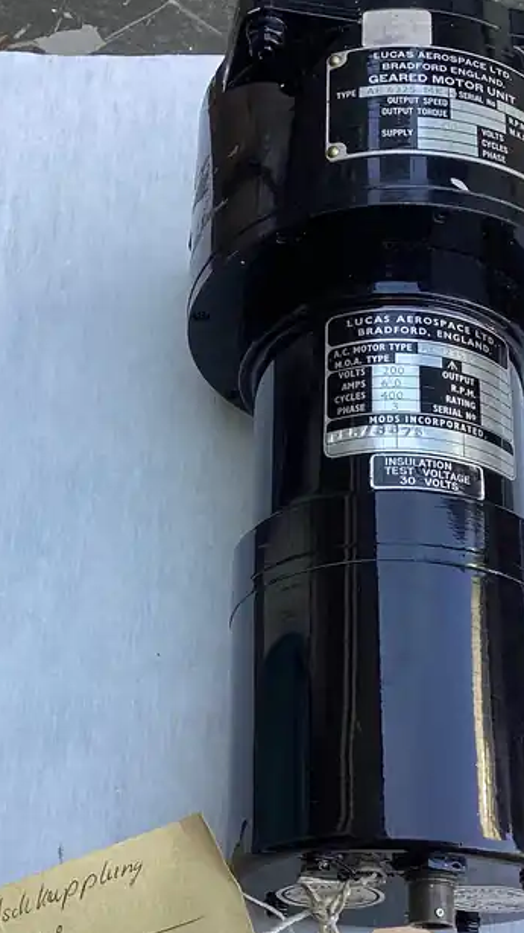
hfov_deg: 21.8
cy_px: 565
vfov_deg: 37.7
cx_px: 197
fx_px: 1360
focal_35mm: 55
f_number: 2.4
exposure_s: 1/120
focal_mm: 3.3
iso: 25
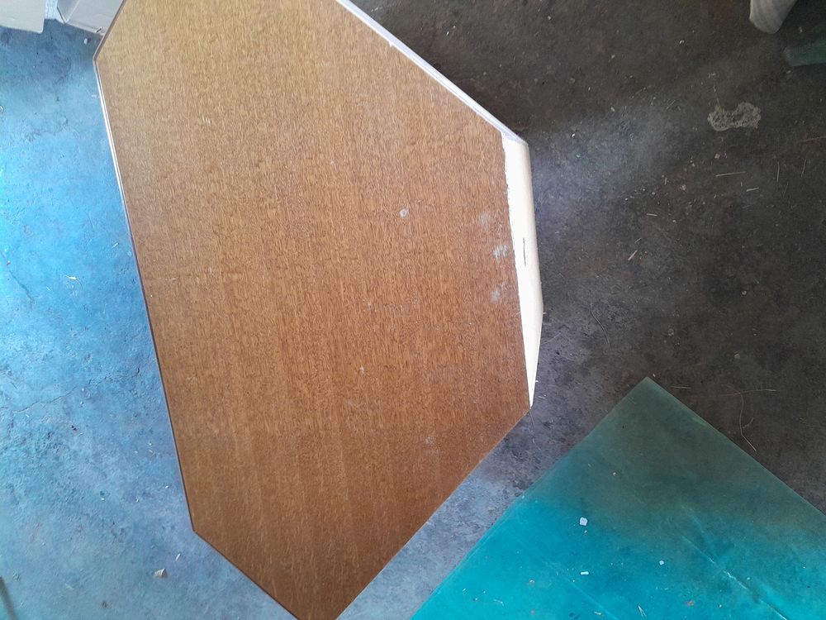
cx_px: 413
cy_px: 310
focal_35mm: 26
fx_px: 620
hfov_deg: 67.3
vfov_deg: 53.1
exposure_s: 1/50
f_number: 1.8
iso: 400
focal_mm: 3.98
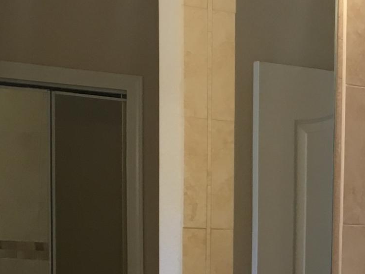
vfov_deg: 12.2
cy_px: 371
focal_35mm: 117
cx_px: 483
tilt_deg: -4.1
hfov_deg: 15.9
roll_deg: -2.3
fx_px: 1234
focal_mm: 4.15
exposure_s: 1/30
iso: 50
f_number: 2.2
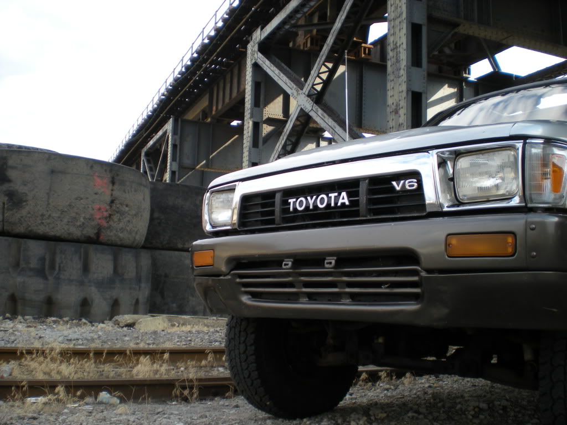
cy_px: 212
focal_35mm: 38
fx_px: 622
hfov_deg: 49.0
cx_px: 284
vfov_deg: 37.7
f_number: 3.1
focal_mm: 6.3
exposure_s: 1/244
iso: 64
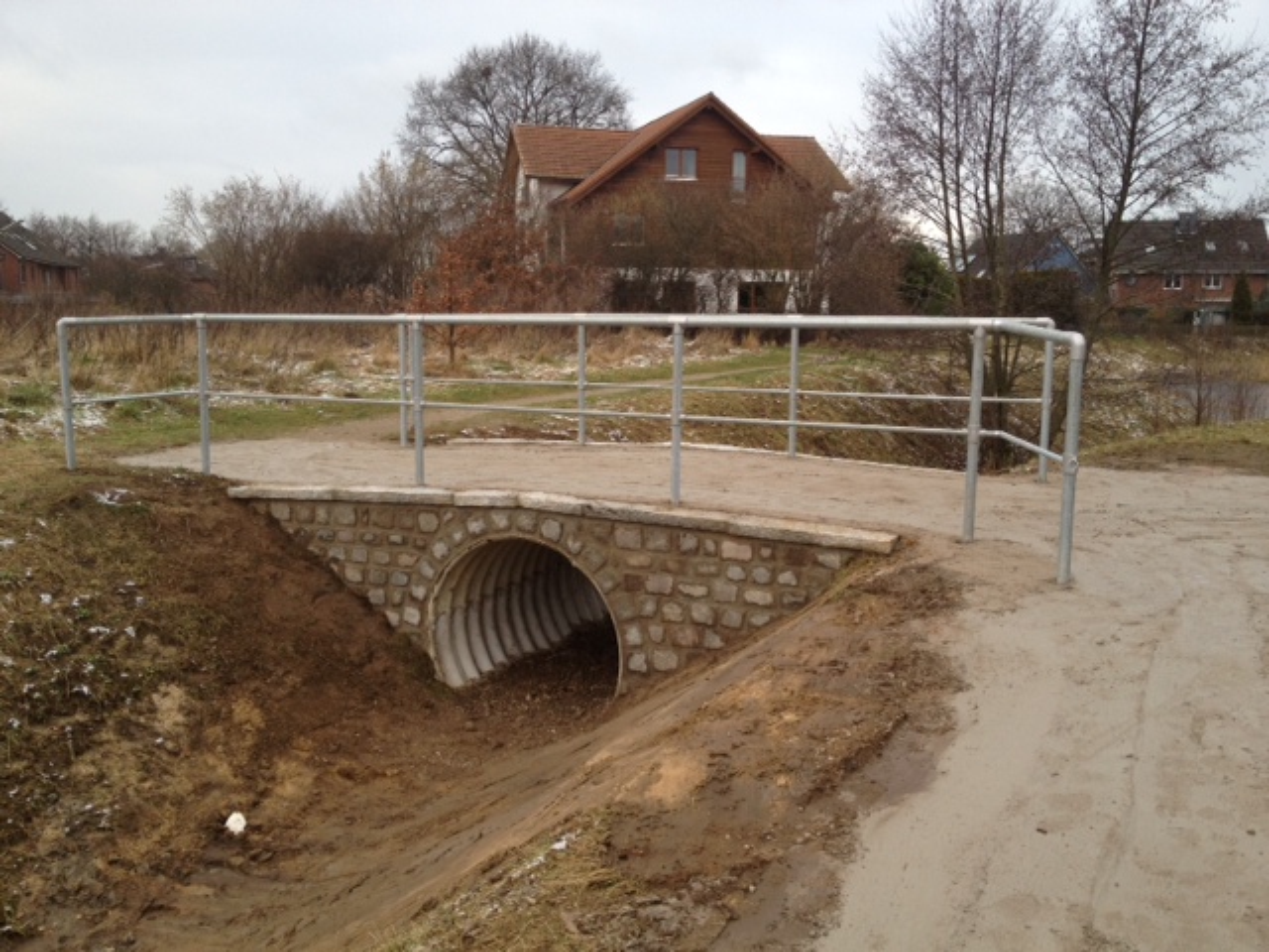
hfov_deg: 52.6
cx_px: 634
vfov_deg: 40.7
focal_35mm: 35
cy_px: 476
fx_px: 1283
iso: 50
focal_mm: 4.28
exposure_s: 1/140
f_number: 2.4
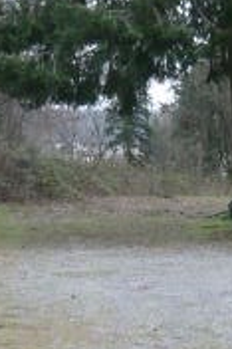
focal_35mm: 125
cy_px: 293
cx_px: 117
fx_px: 1211
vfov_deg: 16.3
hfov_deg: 10.9
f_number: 2.8
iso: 200
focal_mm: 5.5
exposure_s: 1/125
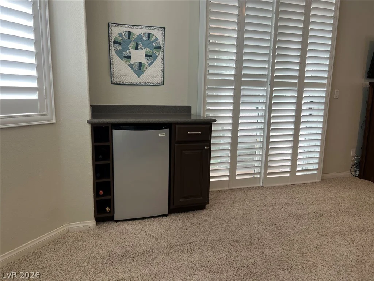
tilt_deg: -10.1
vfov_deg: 53.1
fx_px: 281
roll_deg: -0.6
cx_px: 187
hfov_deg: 67.3
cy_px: 140
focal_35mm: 26
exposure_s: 1/60
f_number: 1.5
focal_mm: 5.7
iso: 64
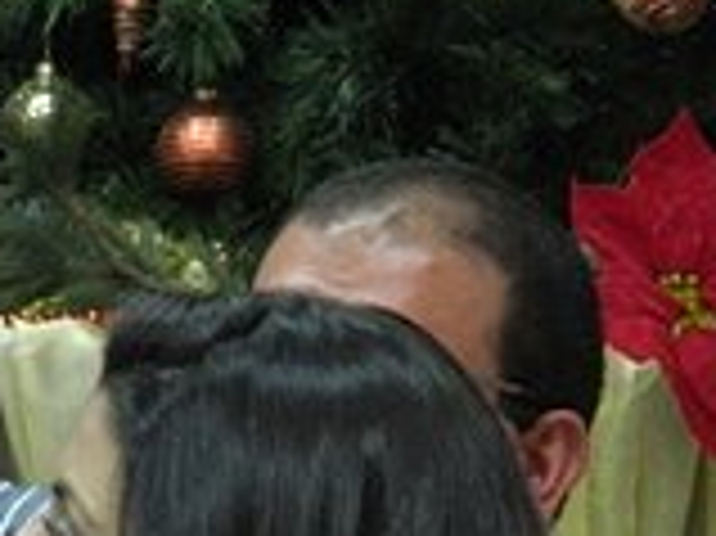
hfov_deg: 2.8
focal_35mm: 697
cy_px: 781
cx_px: 477
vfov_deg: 2.1
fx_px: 14406
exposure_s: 1/8
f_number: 5.4
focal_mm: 39.7
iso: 400
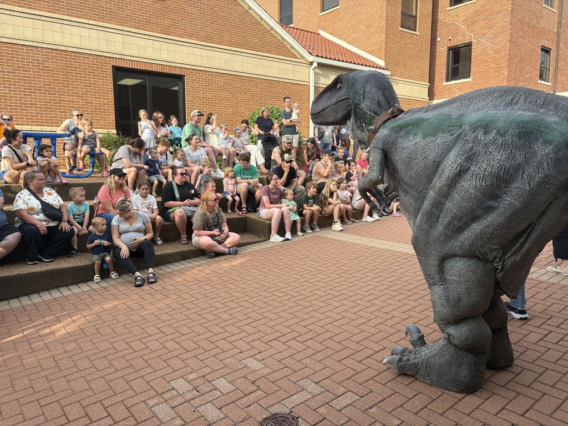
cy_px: 213
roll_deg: +0.6
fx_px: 427
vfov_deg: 53.1
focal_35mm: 26
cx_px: 284
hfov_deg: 67.3
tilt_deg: -7.2
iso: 50
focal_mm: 5.96
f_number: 1.6
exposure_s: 1/629
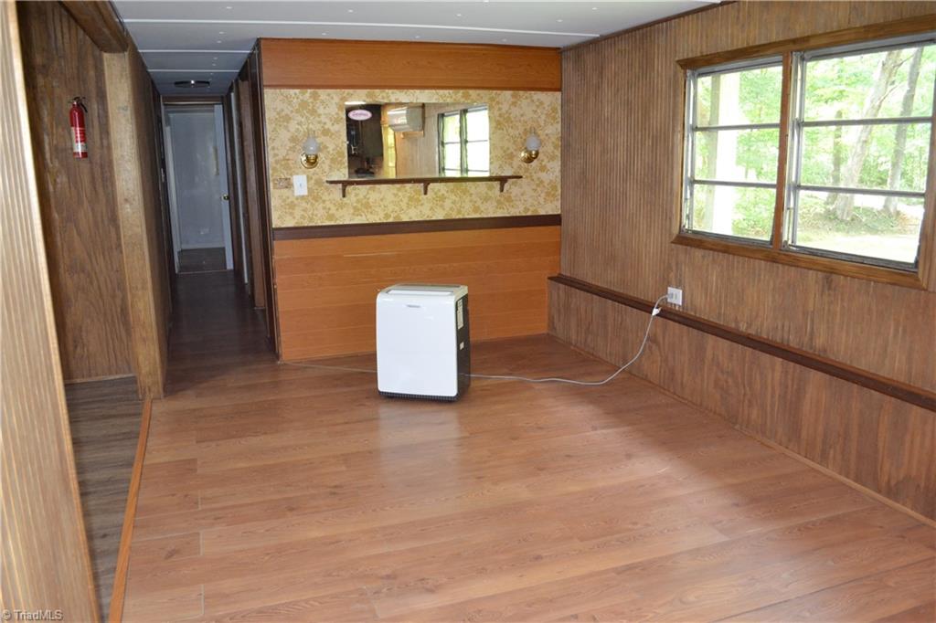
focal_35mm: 27
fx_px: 702
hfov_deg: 67.4
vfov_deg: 47.9
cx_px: 468
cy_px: 312
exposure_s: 1/60
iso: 1600
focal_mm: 18
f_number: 3.5
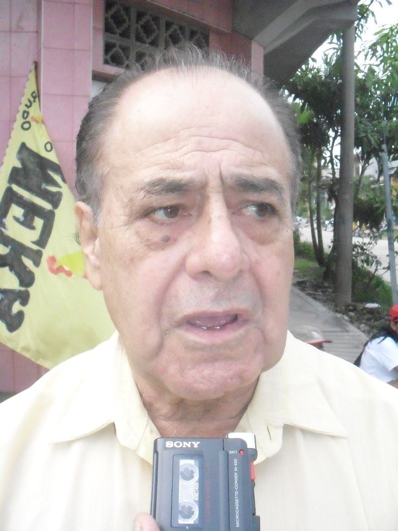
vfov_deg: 52.6
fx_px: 537
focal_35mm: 35
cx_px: 199
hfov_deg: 40.7
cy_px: 266
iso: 1600
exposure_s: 1/750
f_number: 8.4
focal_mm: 6.3
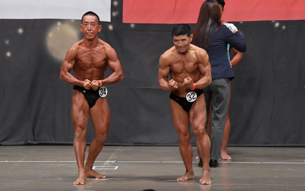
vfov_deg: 5.8
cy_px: 103
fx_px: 1879
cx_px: 156
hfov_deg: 9.3
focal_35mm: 226
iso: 5000
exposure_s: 1/400
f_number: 5.6
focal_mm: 145
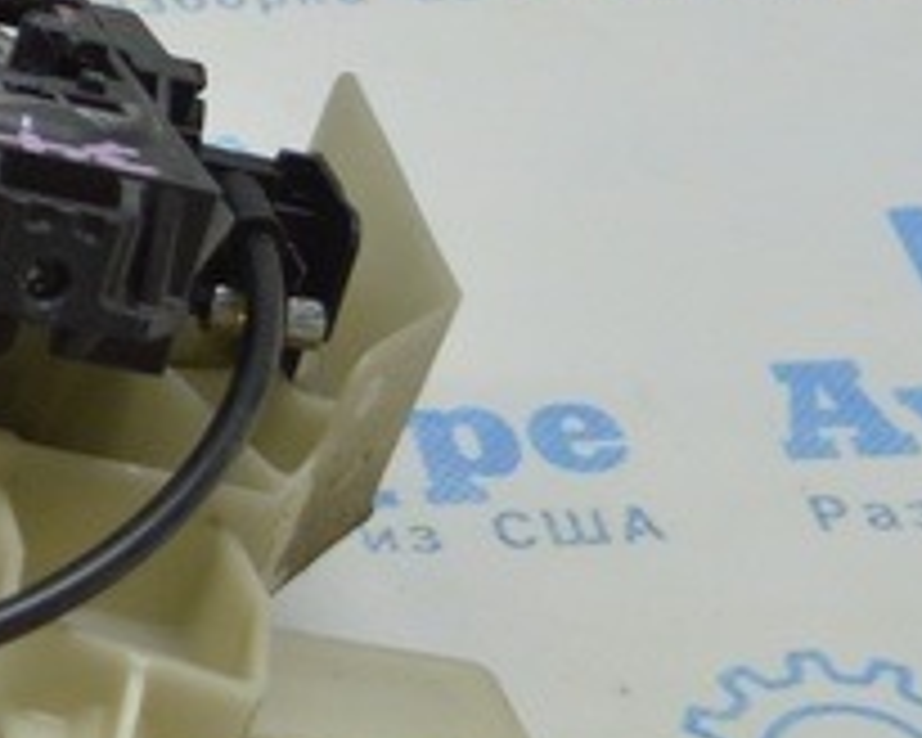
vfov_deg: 8.4
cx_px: -926
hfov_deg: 9.8
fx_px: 4994
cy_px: 169
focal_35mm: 183
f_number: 4
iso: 400
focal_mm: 26
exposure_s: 1/80
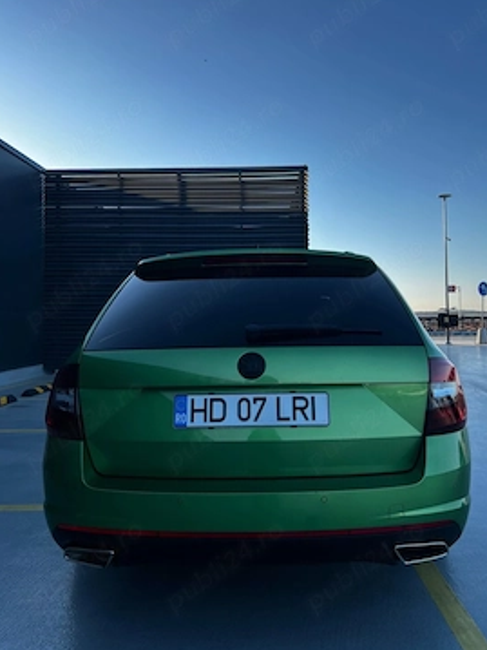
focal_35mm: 29
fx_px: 544
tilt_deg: +2.4
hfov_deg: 48.2
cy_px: 306
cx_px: 261
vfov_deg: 61.6
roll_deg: +0.0
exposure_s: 1/827
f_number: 1.5
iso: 50
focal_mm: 5.7
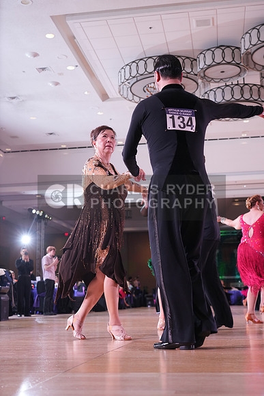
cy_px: 198
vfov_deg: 41.1
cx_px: 132
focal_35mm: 48
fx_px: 528
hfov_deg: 28.1
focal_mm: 48
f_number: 4.5
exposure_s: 1/200
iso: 1250
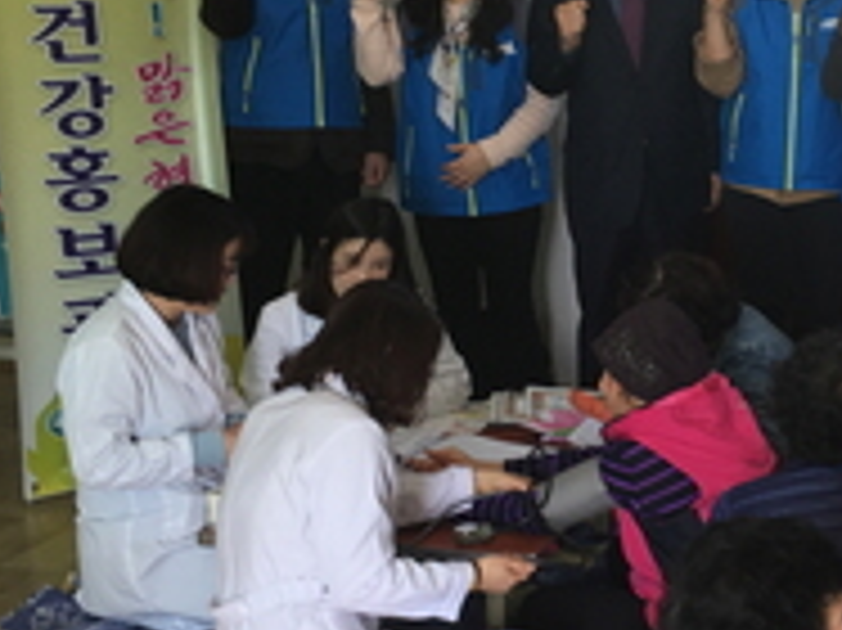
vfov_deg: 19.4
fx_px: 1847
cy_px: 286
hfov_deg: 24.7
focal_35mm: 76
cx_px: 797
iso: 25
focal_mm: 4.15
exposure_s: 1/40
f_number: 2.2
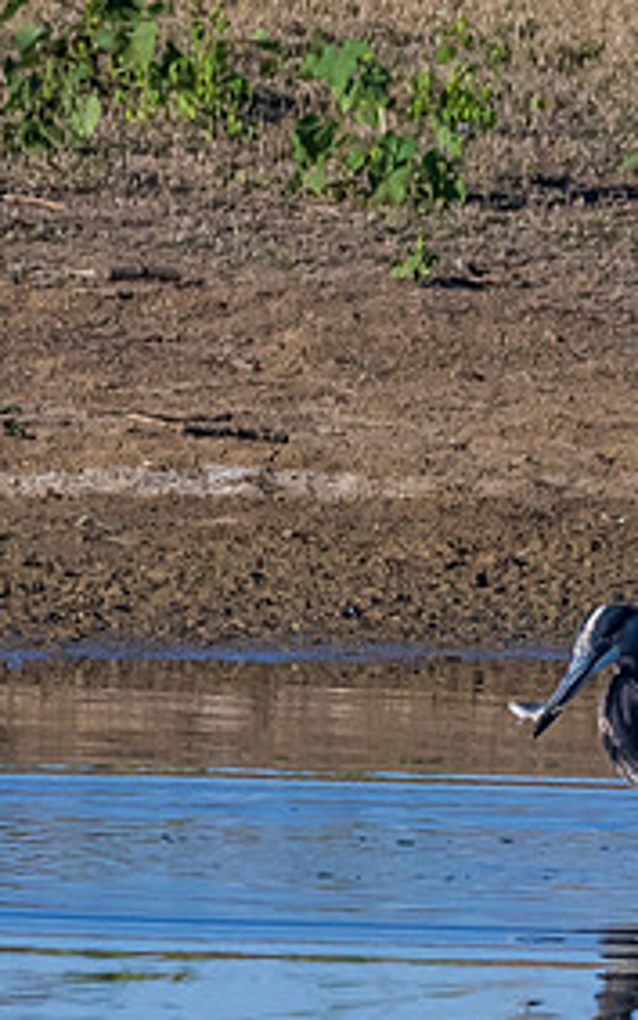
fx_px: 64232
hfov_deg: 0.6
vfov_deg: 0.9
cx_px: 687
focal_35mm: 2310
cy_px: 800
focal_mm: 500
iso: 1000
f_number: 10
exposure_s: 1/2000
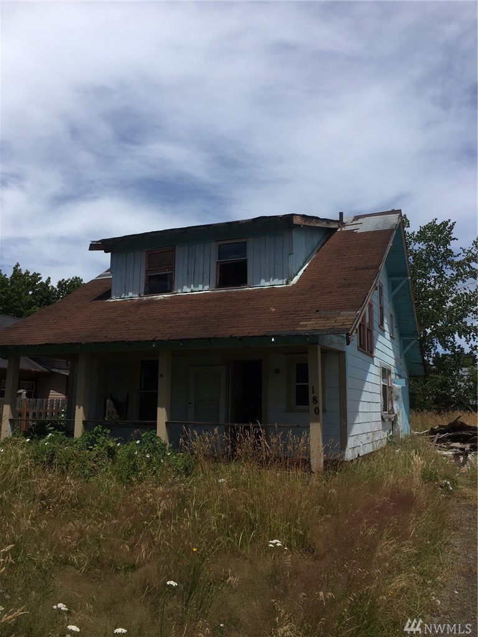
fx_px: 534
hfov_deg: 48.2
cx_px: 239
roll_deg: -1.0
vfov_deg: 61.7
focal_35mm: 29
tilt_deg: +6.9
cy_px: 318
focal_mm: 4.15
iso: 25
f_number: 2.2
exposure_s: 1/1876
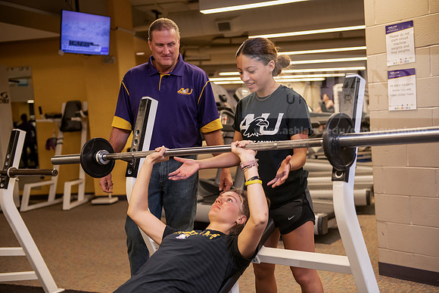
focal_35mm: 50
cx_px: 220
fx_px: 610
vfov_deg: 27.0
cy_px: 146
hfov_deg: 39.6
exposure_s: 1/200
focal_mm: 50
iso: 1000
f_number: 3.2
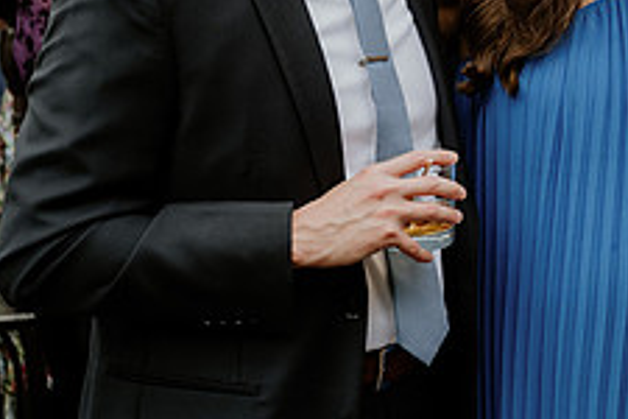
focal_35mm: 104
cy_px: -73
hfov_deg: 18.5
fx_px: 1814
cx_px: 768
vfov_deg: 12.9
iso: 200
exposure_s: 1/500
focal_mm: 39
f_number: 3.5
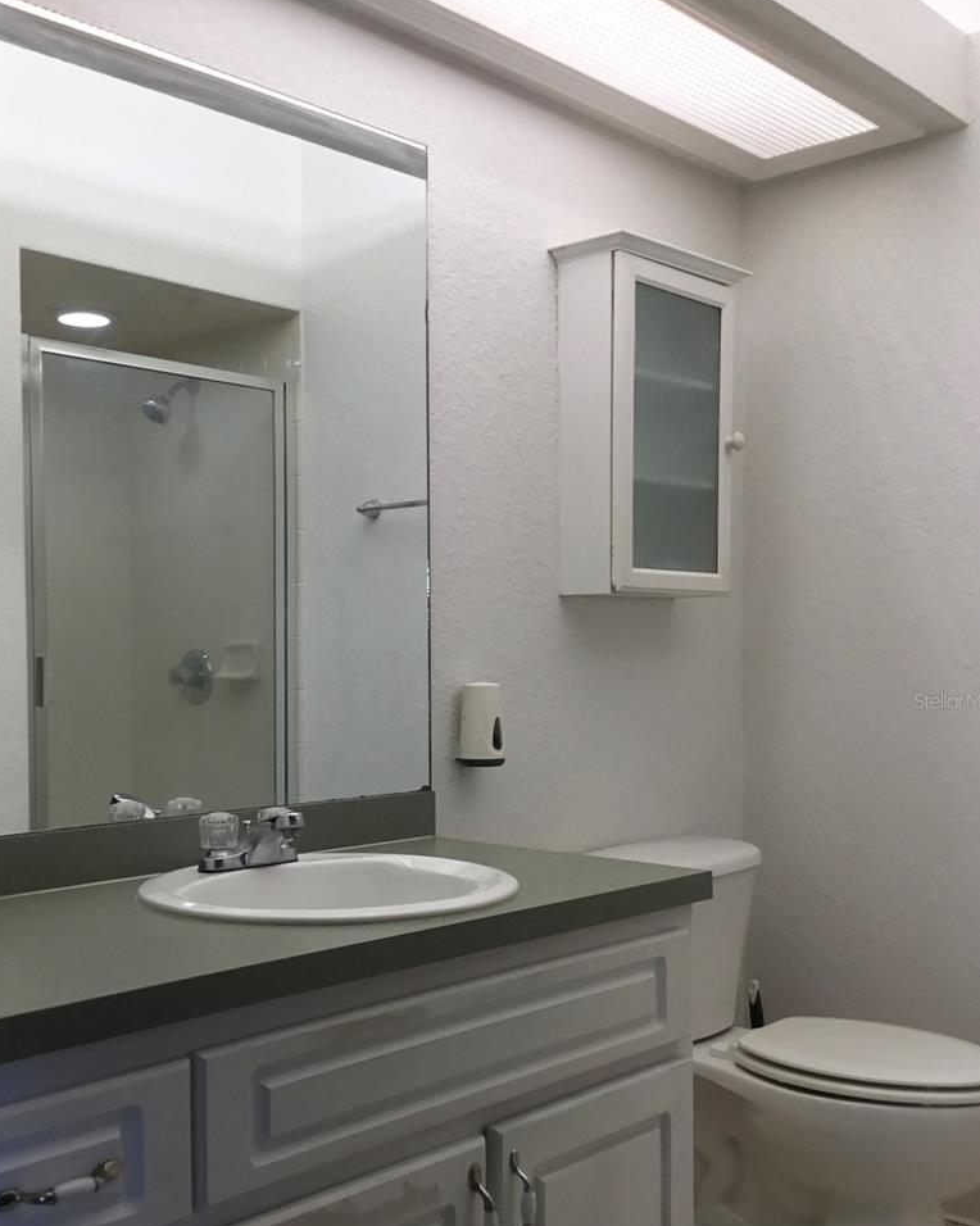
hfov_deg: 39.1
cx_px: 427
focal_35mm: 38
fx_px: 1379
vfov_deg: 47.8
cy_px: 700
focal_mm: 3.3
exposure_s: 1/30
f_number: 2.4
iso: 40
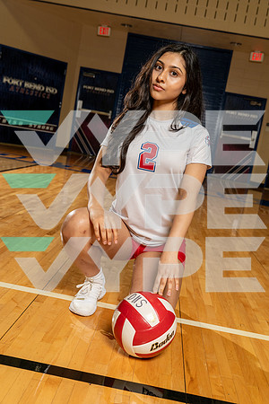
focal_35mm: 39
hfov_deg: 34.2
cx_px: 134
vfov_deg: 49.6
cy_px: 202
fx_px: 437
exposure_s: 1/250
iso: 500
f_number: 5.6
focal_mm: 39
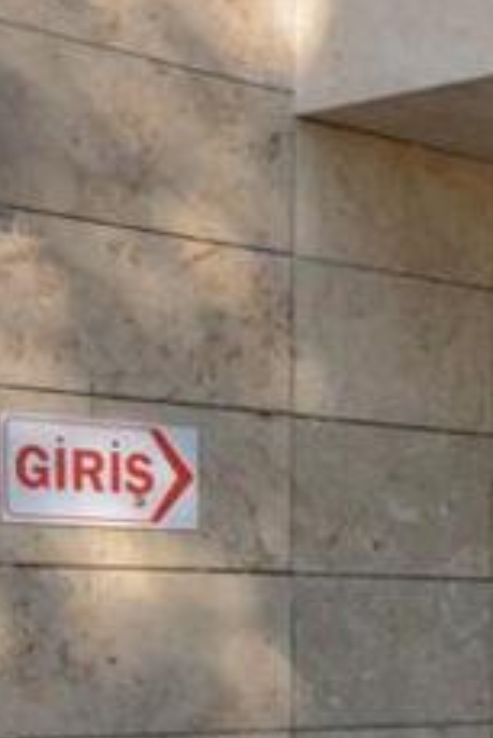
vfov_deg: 20.6
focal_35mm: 94
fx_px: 1928
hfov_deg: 11.9
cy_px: 811
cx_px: 1176
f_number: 14
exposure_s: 1/800
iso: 5000
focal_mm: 28
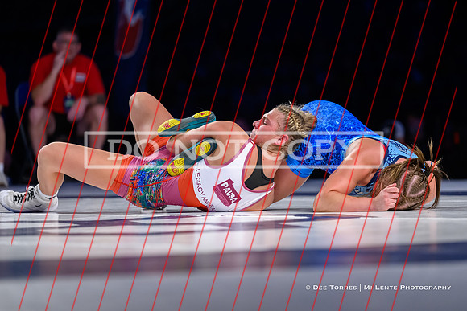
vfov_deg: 7.7
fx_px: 2302
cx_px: 262
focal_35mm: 177
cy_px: 140
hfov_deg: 11.6
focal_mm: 155
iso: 3200
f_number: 2.8
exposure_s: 1/800
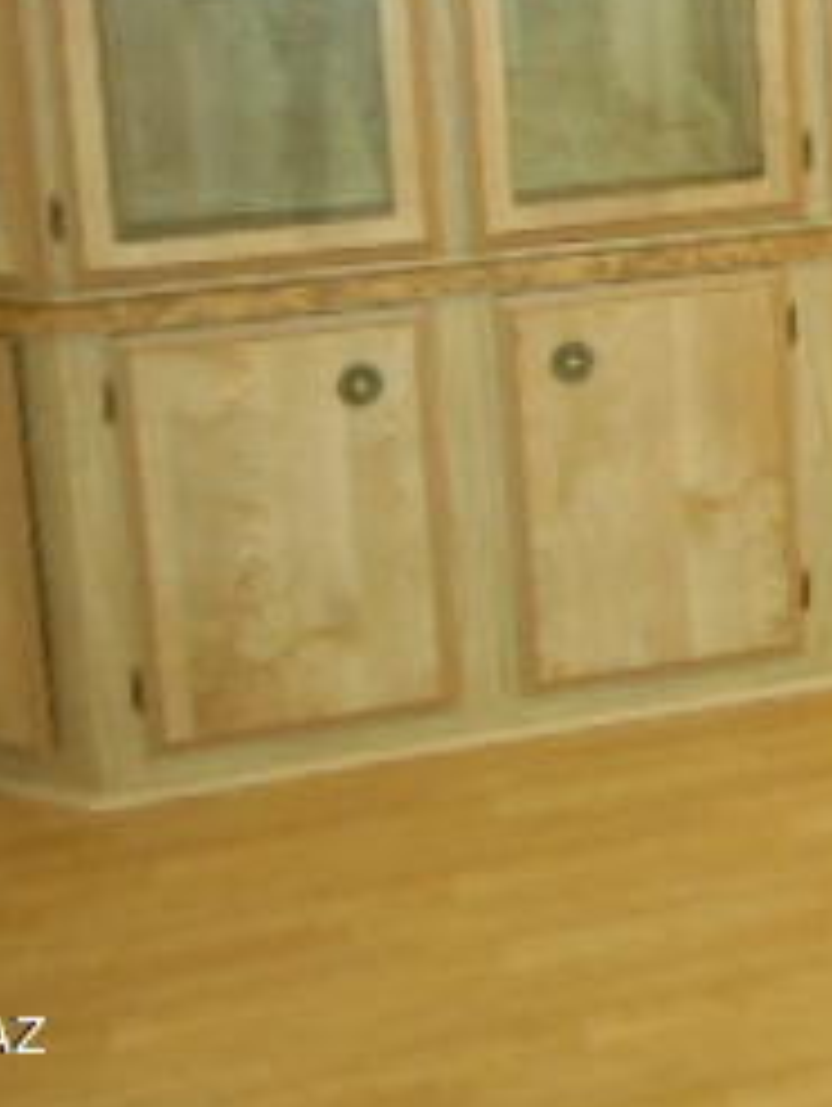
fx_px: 2079
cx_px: 1061
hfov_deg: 20.7
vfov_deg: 28.3
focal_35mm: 65
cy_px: 45
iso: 720
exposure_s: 1/25
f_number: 3.7
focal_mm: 4.5
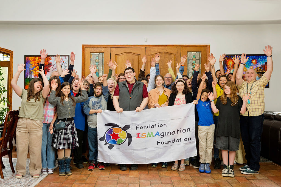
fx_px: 273
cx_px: 140
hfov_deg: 54.4
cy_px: 94
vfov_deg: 37.9
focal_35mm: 35
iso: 640
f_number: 5.6
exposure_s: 1/125
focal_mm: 35
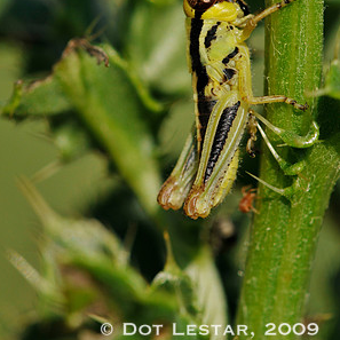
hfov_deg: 4.5
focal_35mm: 386
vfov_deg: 4.5
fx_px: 4289
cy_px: 96
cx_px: 170
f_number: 13
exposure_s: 1/640
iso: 200
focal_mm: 200
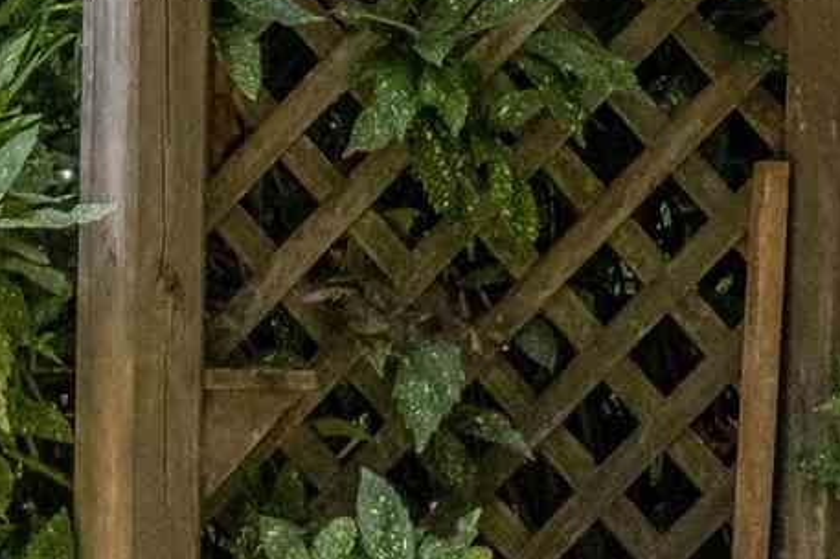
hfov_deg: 9.3
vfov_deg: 6.2
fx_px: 5176
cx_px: 465
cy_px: 178
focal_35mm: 222
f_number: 4
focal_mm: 21.9
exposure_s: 1/2000
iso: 800
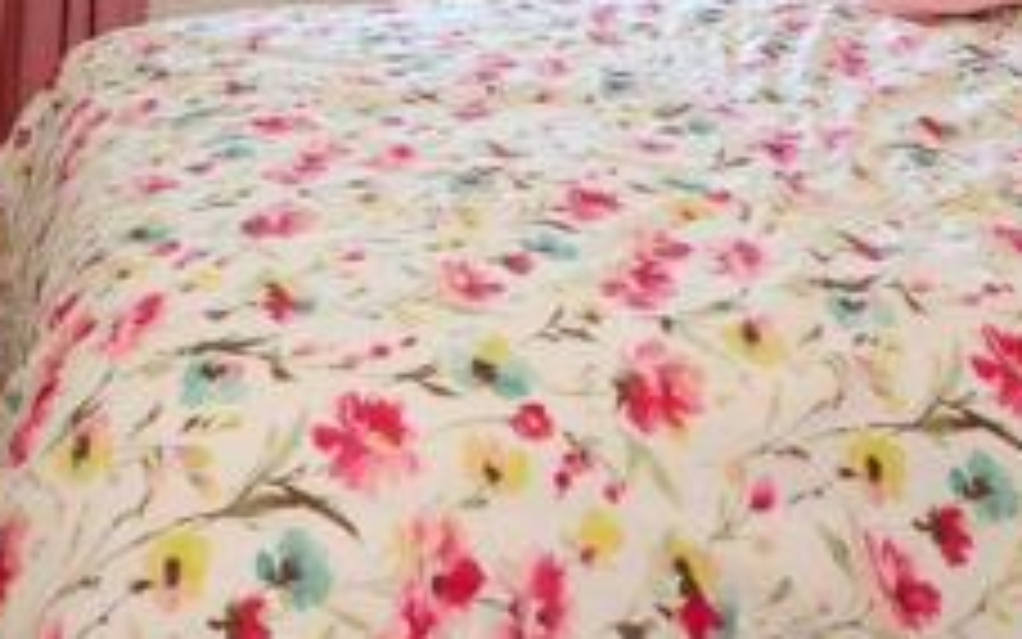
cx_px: 329
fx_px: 1226
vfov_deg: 23.9
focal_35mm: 44
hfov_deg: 44.5
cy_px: -284
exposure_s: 1/13
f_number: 11
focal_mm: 10
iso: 200
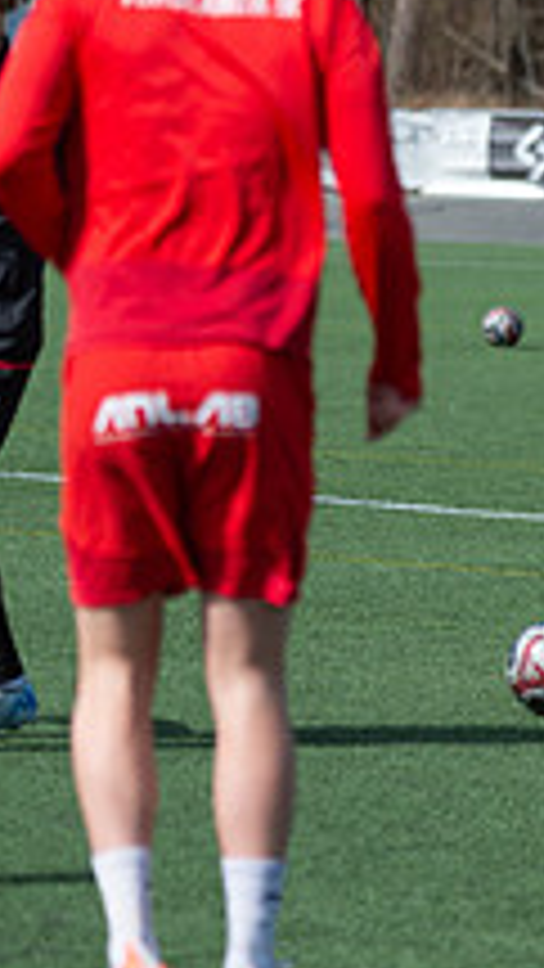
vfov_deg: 6.8
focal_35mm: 317
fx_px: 8126
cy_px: 329
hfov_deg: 3.8
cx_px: 823
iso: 100
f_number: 3.2
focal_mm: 112
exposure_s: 1/1600
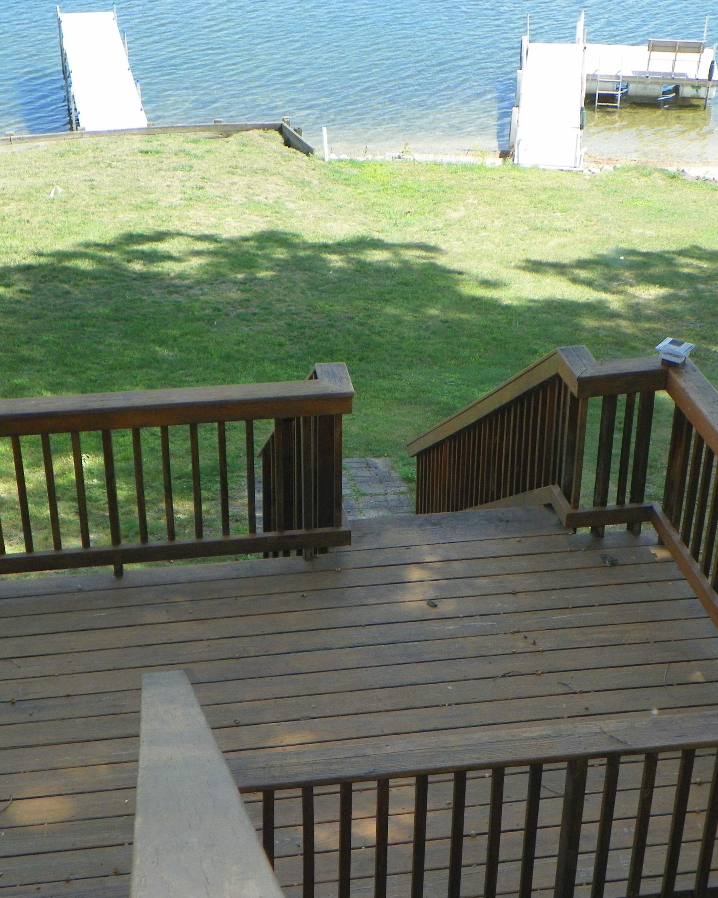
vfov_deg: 32.5
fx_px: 1541
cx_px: 360
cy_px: 450
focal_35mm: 58
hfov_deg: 26.2
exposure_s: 1/250
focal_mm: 7.9
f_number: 3.5
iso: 64
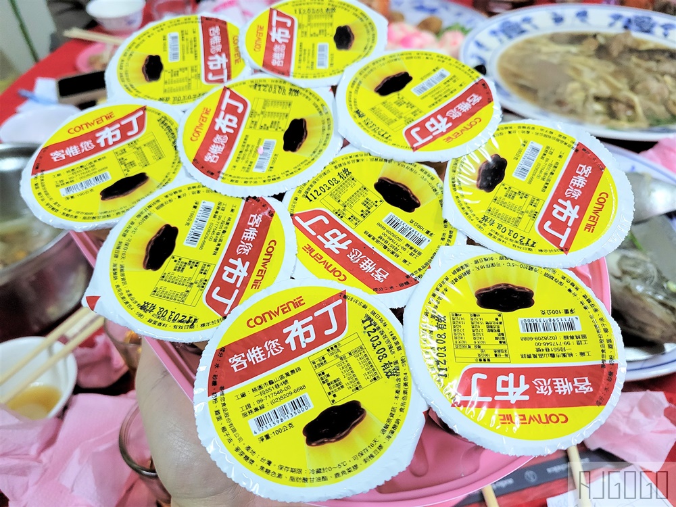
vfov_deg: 53.1
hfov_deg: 67.3
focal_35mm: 26
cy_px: 254
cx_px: 338
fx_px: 508
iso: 320
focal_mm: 5.4
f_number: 1.8
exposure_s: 1/120
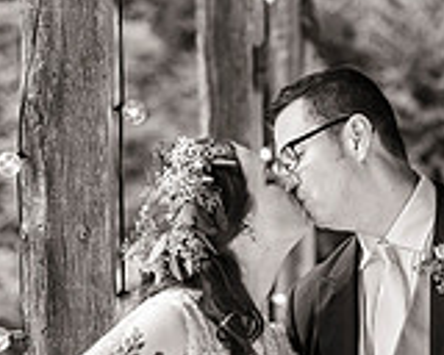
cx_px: 286
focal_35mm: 211
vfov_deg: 7.3
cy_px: 261
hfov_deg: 9.2
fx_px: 2773
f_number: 3.2
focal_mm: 80
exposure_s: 1/320
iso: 400
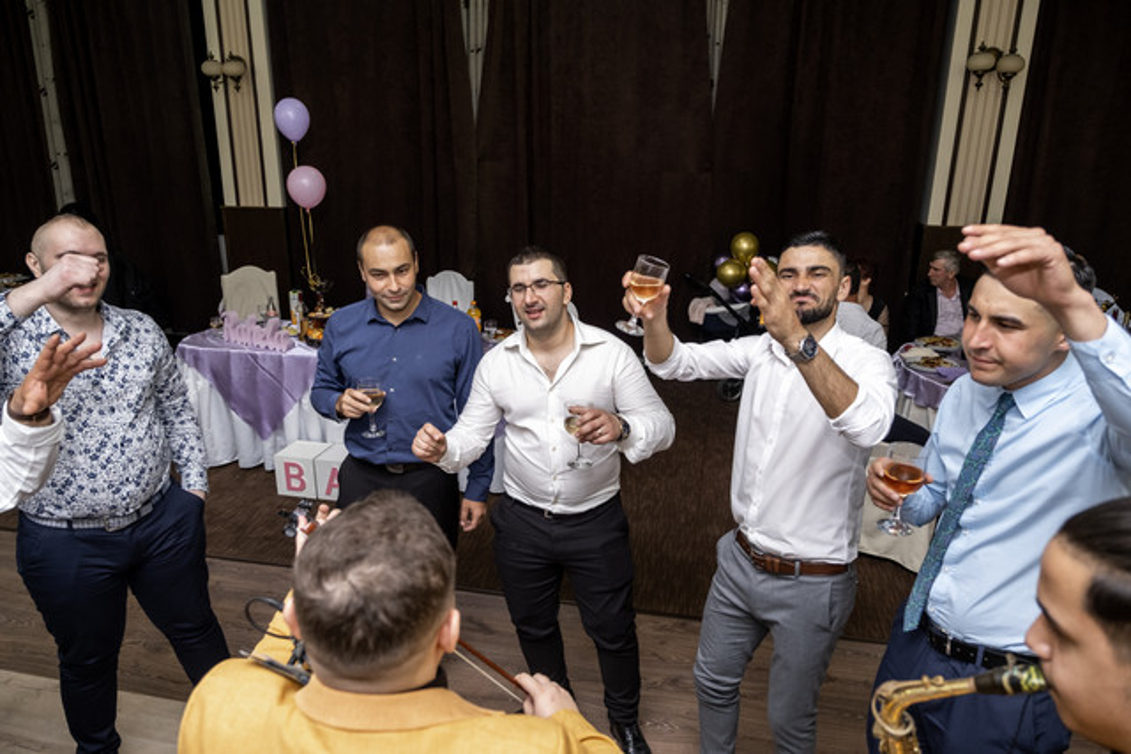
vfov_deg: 53.2
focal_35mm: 24
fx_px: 754
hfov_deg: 73.7
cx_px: 566
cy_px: 377
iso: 1250
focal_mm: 16
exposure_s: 1/160
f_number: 2.8
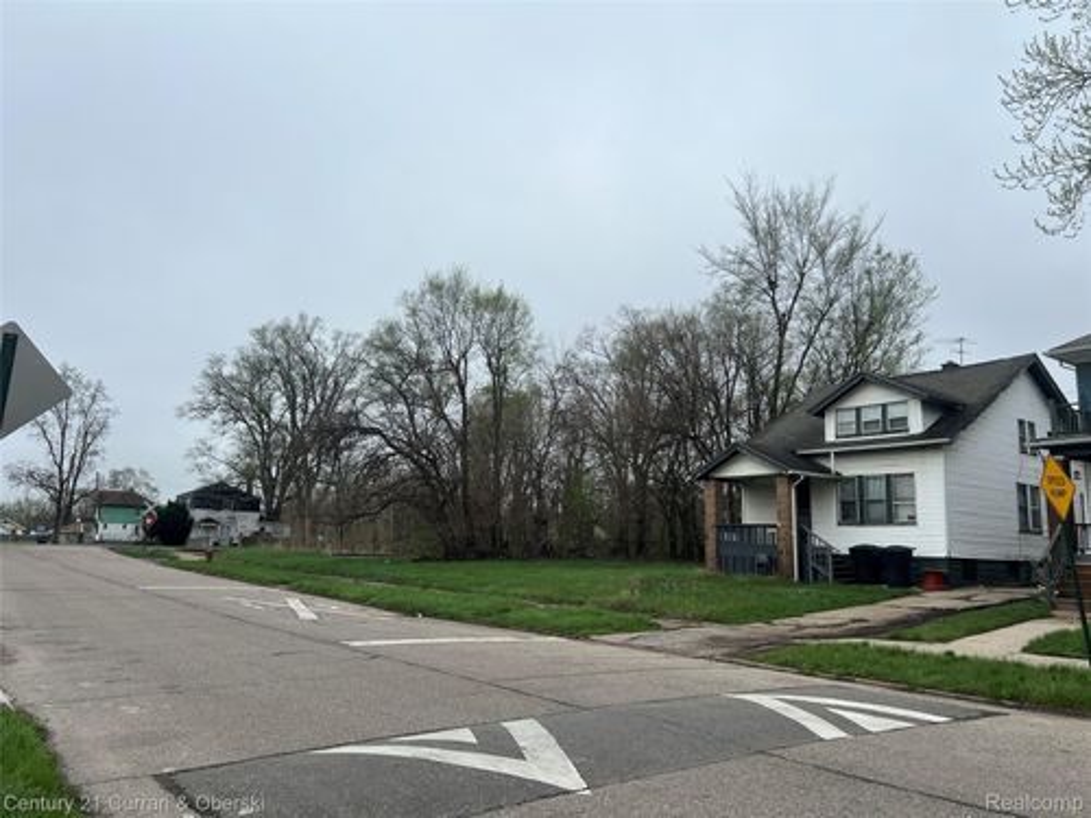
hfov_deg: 67.3
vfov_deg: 53.1
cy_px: 409
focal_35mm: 26
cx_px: 546
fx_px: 819
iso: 50
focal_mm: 5.7
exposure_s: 1/4630
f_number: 1.5
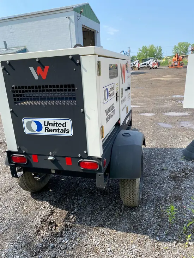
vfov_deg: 67.3
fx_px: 194
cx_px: 97
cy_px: 129
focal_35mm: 26
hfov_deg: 53.1
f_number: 1.8
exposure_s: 1/1429
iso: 32
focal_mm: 4.25
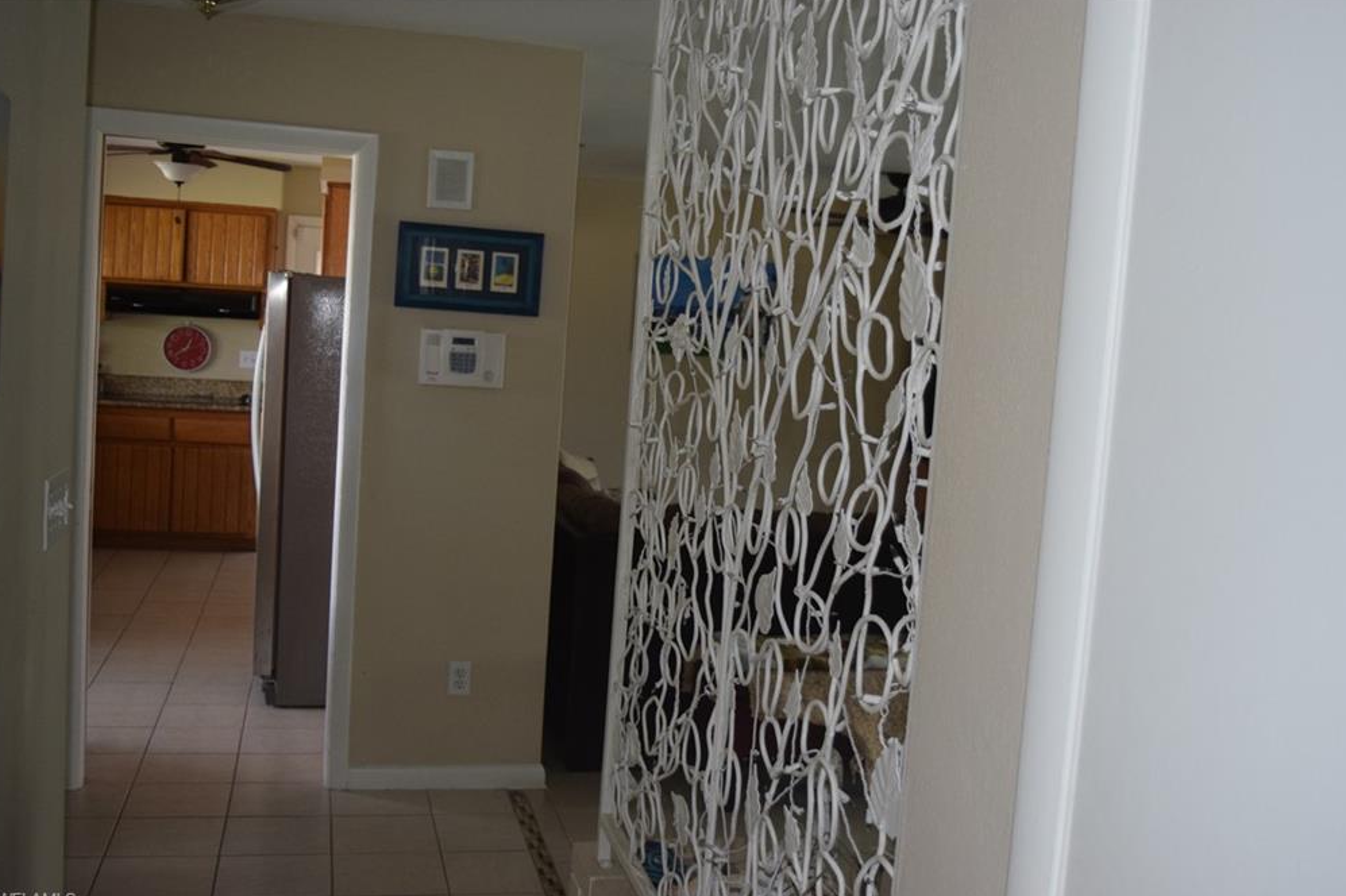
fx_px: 1439
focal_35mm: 39
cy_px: 452
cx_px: 674
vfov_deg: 34.6
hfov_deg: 50.1
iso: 1250
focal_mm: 25
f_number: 4
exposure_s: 1/60
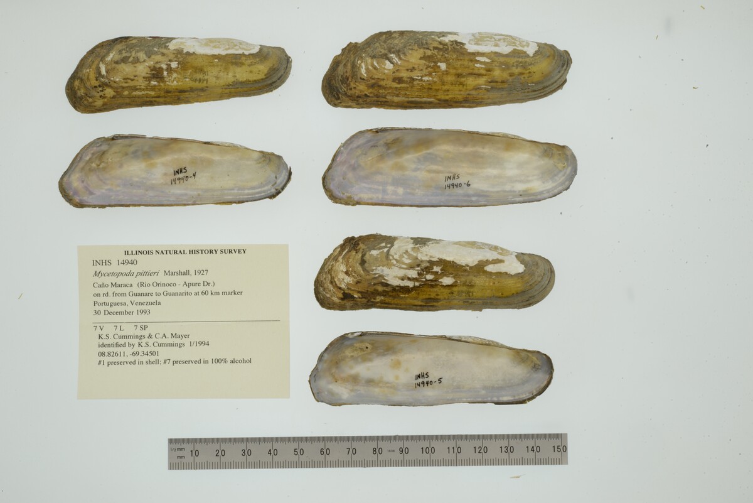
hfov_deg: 33.4
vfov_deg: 22.6
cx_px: 376
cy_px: 252
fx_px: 1255
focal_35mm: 60
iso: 100
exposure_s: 1/10
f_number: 32
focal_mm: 60
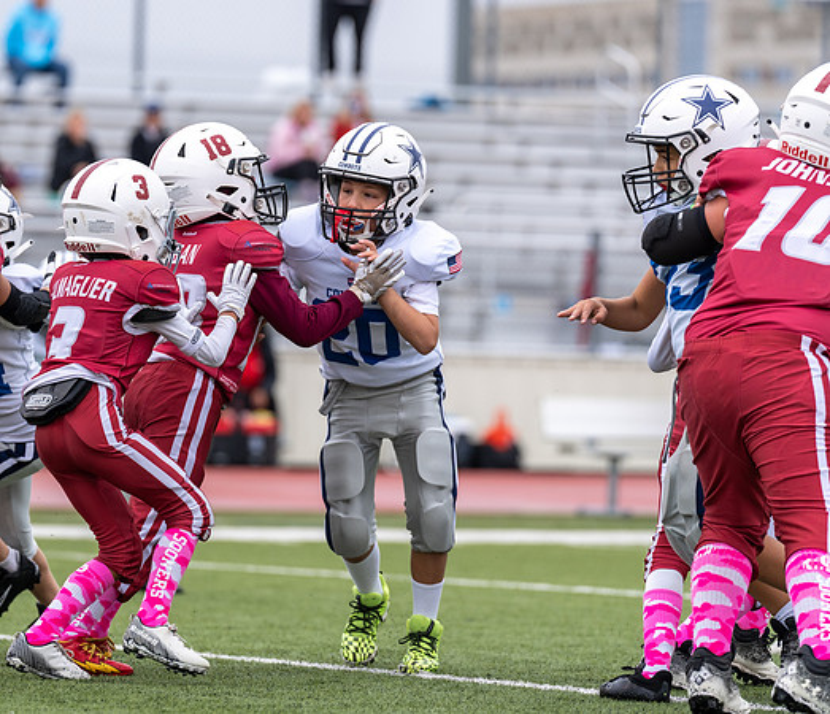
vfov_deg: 5.8
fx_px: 7038
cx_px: 275
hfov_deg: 6.7
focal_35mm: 278
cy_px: 328
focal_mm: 200
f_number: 3.5
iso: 250
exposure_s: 1/1250
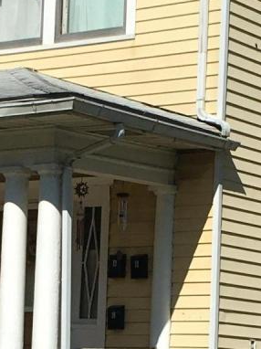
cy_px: 349
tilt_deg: +3.2
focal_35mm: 152
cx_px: 86
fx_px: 1530
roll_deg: -2.6
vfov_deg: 12.8
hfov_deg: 9.7
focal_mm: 4.15
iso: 25
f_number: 2.2
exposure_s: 1/3077
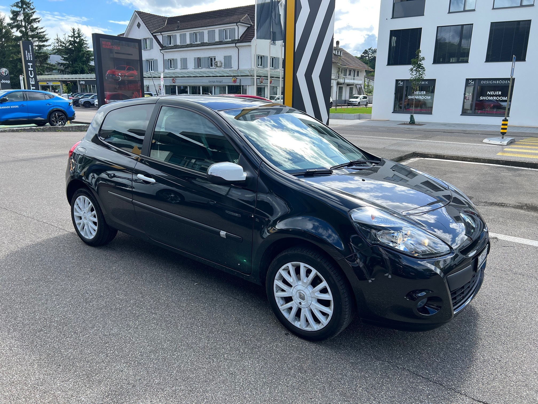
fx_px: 404
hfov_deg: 67.3
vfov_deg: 53.1
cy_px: 202
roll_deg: -0.3
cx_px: 269
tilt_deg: -14.0
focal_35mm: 26
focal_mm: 5.7
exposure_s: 1/909
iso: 50
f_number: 1.5
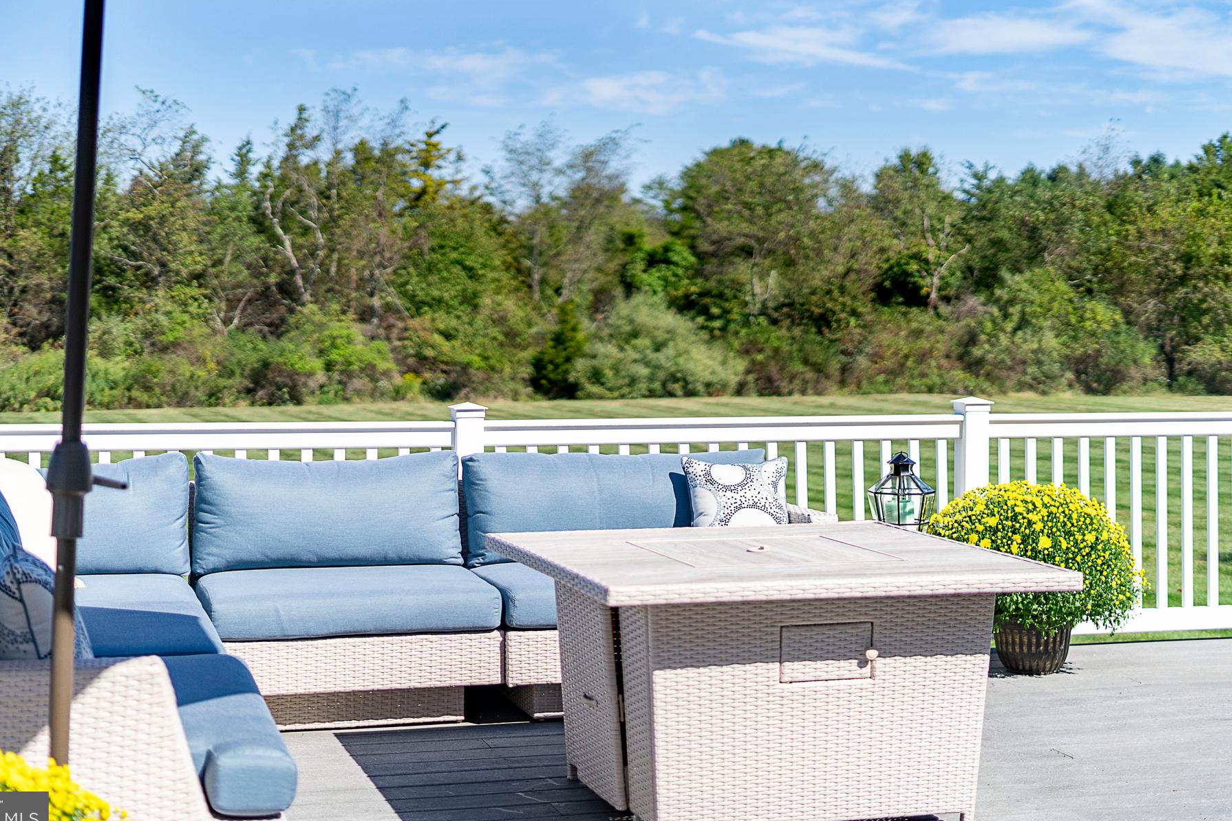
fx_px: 1950
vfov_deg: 23.8
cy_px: 373
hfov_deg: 35.1
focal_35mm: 57
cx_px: 599
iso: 100
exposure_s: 1/8000
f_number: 1.8
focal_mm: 50
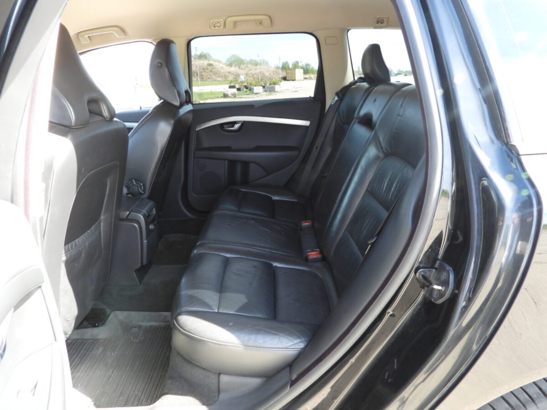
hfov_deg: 71.6
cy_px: 205
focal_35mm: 24
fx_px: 379
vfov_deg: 56.8
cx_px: 274
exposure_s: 1/60
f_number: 2.8
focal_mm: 4.3
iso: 100
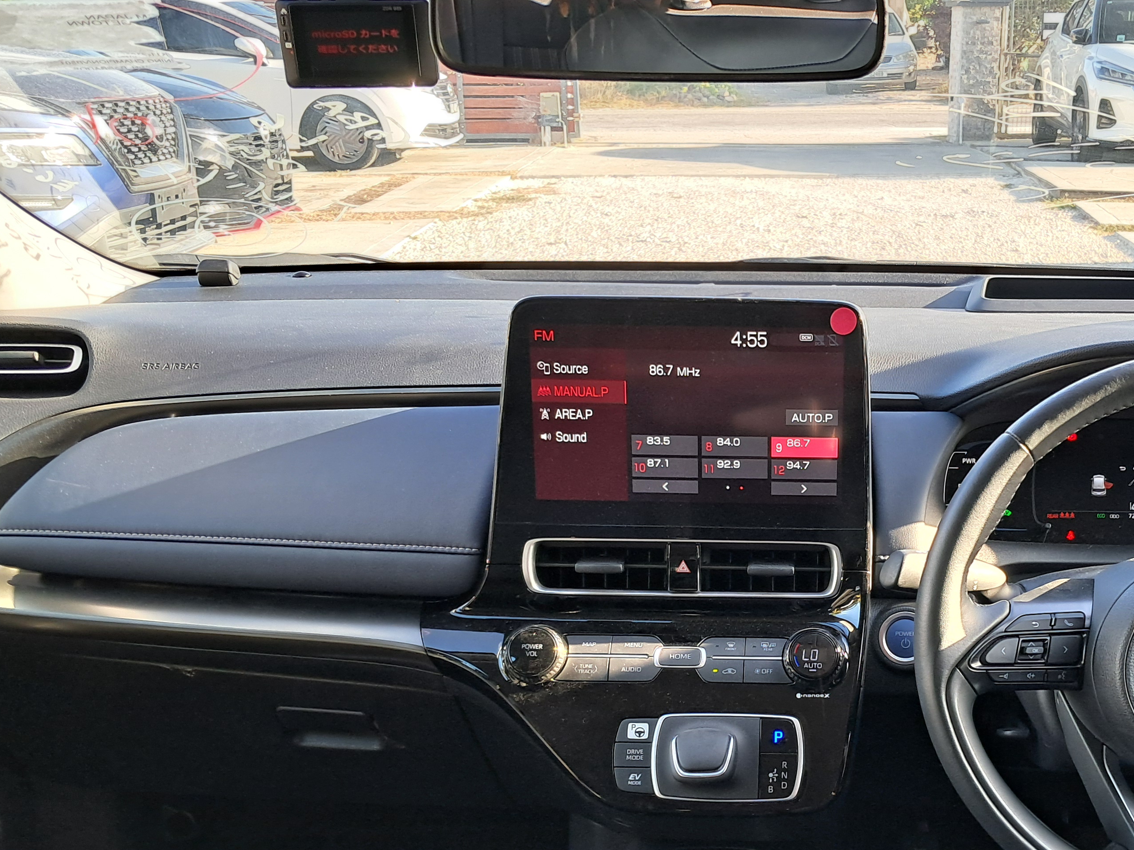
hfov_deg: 43.0
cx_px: 791
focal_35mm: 43
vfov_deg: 33.2
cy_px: 591
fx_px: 1409
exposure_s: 1/60
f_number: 1.8
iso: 50
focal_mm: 4
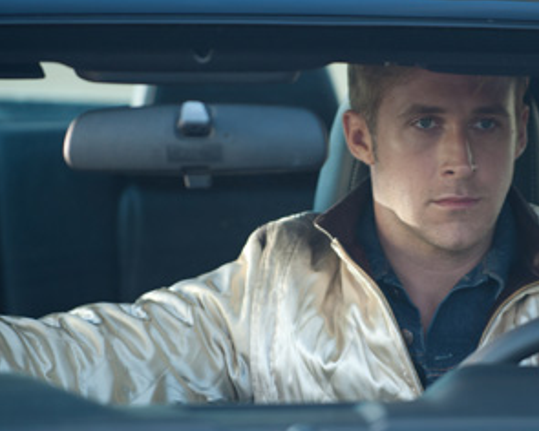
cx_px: 360
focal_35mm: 362
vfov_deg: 4.3
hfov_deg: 5.3
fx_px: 5775
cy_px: 299
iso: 400
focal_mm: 200
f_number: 2.8
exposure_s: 1/200
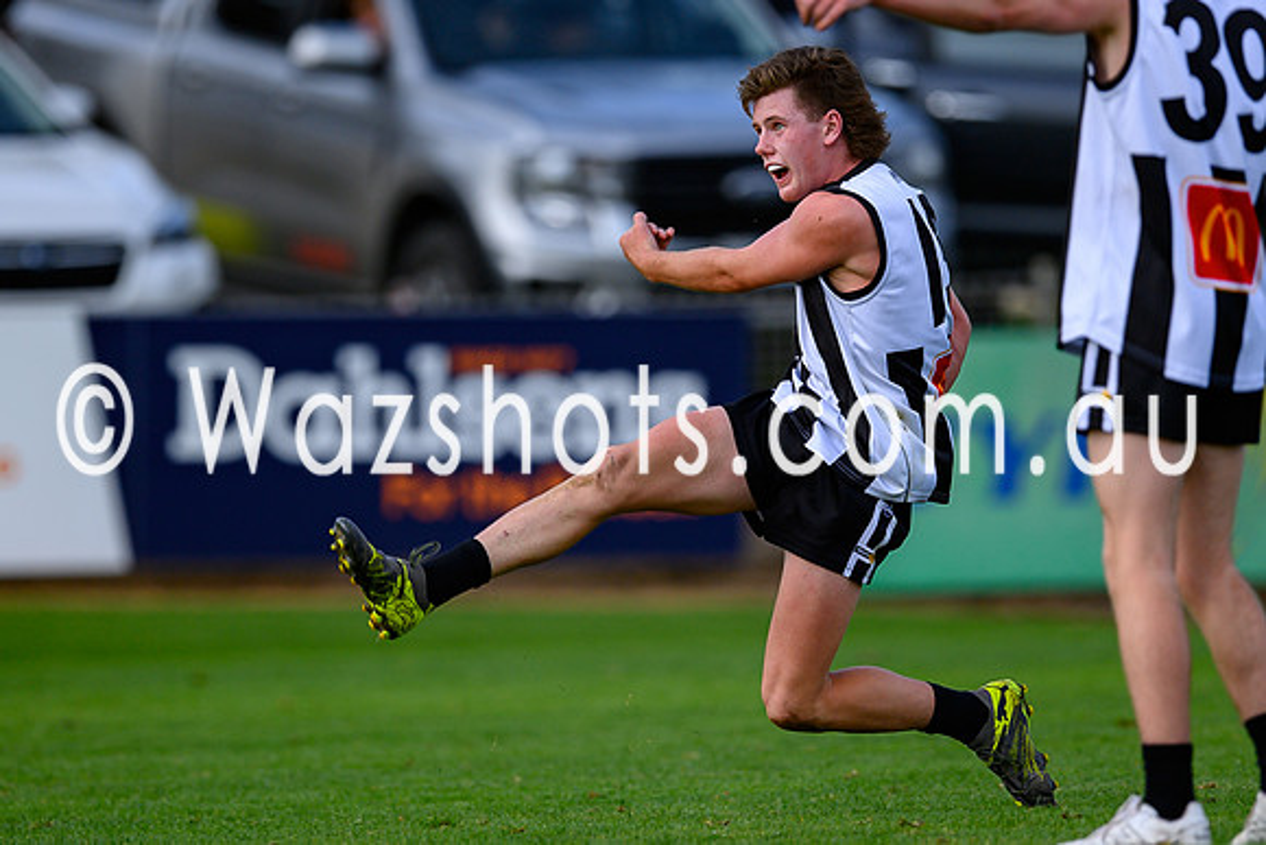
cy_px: 460
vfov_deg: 1.4
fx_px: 33618
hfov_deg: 2.2
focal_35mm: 956
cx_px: 631
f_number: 4
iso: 250
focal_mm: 500
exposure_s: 1/1600
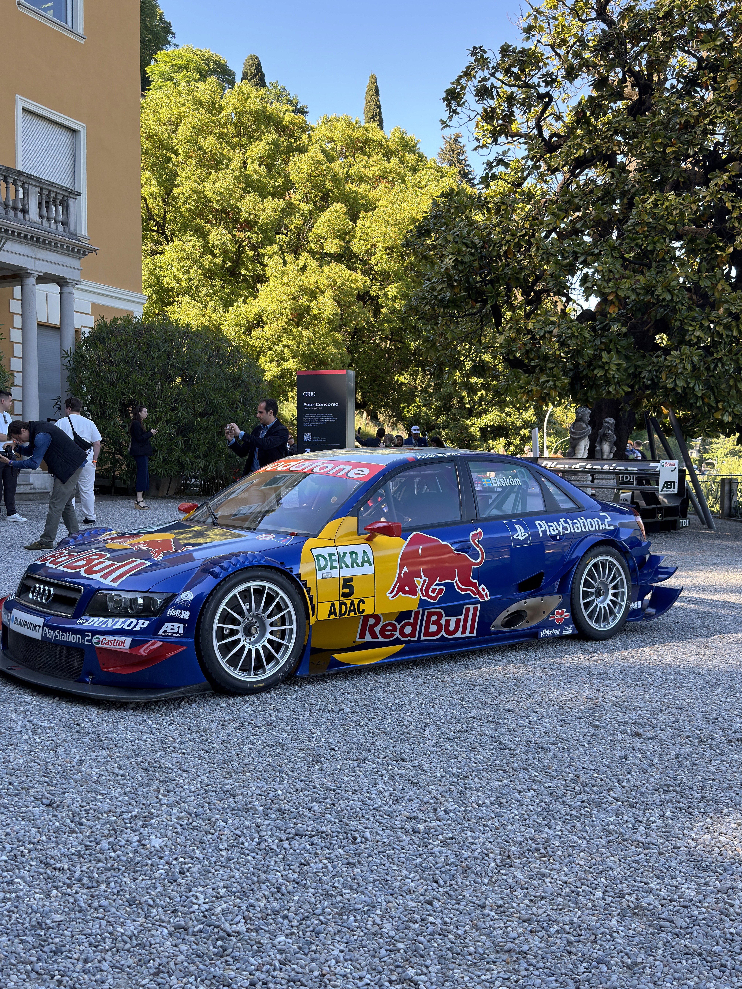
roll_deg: +0.8
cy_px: 484
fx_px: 1058
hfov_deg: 38.7
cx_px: 351
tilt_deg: -1.7
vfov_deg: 50.1
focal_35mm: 37
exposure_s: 1/598
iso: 80
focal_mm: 6.76
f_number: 1.78
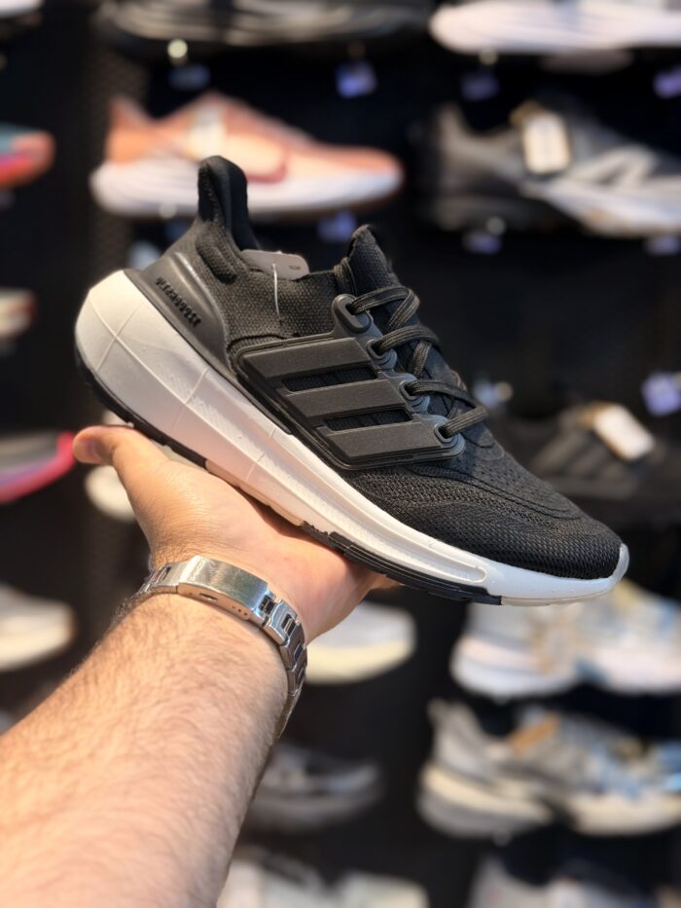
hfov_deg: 30.3
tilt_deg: -8.6
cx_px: 340
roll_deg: +0.9
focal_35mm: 48
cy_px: 454
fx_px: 1259
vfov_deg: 39.7
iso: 64
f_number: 1.78
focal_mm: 6.76
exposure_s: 1/100
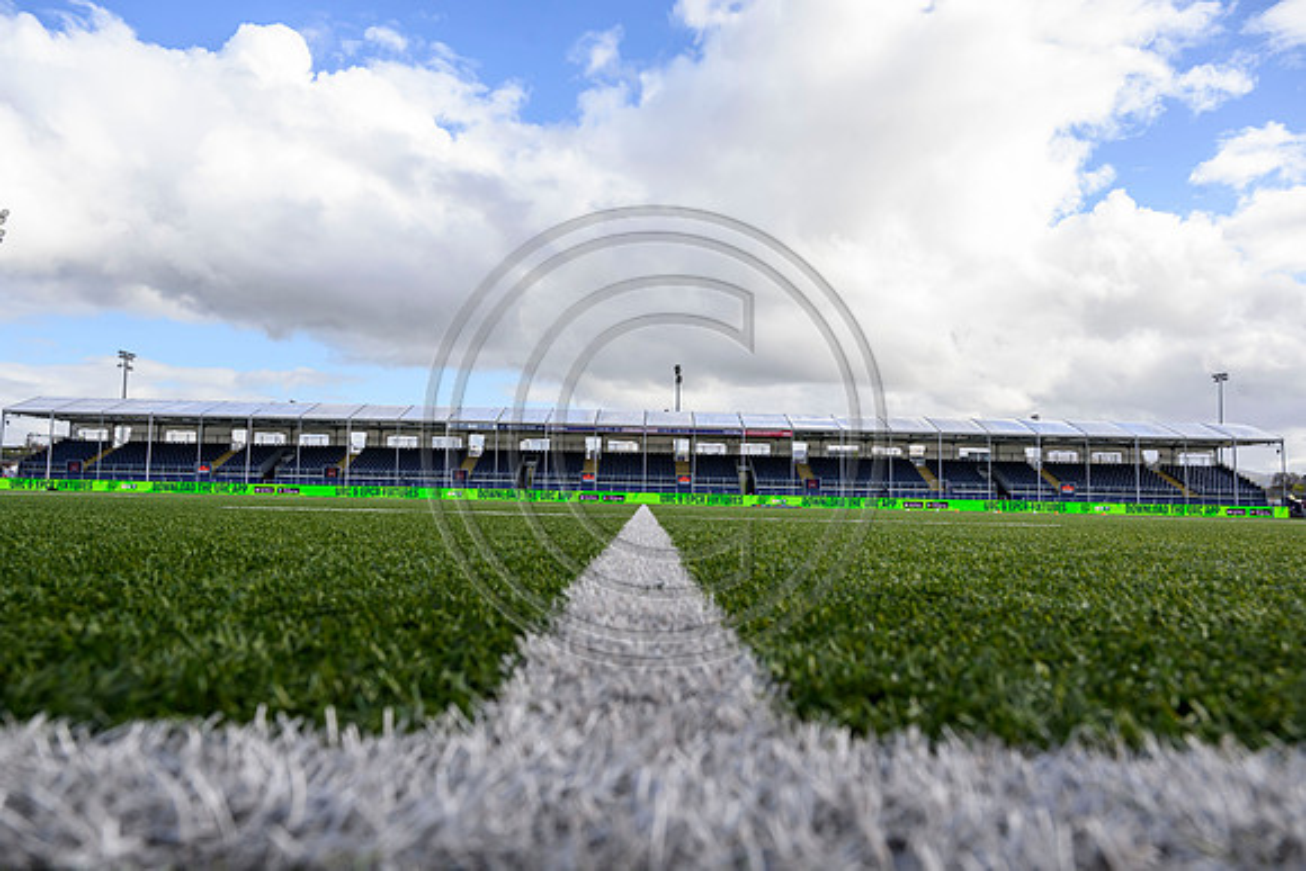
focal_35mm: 24
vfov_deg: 52.7
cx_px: 653
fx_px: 880
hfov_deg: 73.2
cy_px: 436
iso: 500
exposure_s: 1/640
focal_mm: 24
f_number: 7.1
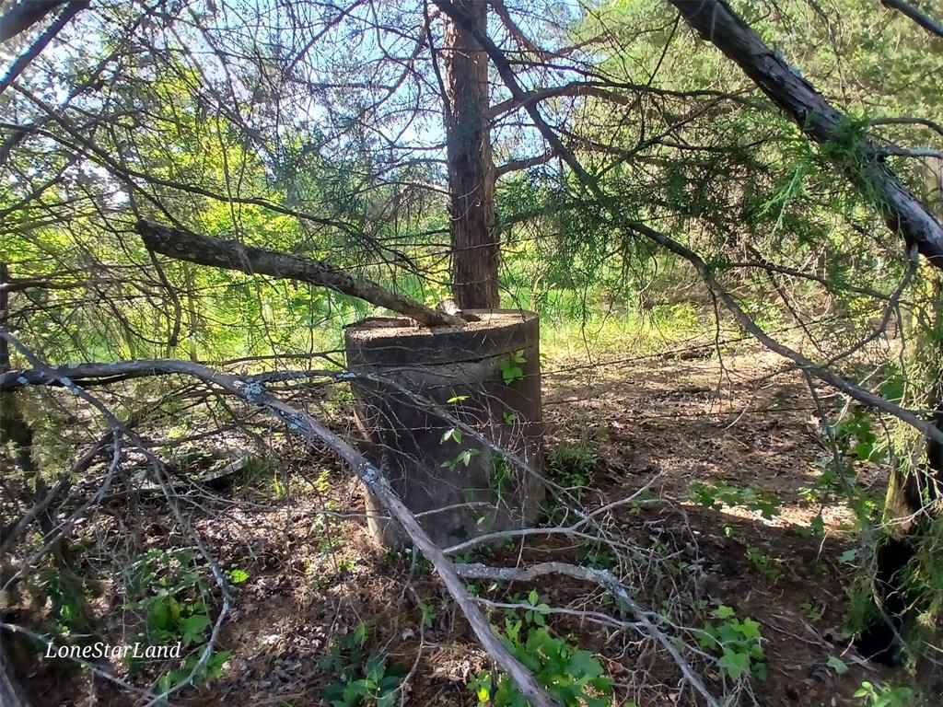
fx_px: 463
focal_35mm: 17
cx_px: 472
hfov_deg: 91.0
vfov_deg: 74.7
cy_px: 354
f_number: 2.2
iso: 80
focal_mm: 1.4
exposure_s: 1/120
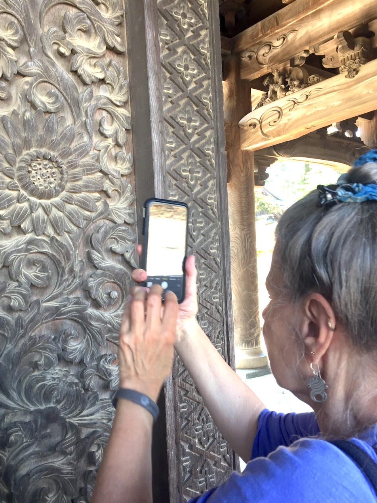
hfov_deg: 44.1
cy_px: 275
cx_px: 171
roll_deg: +3.3
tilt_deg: +1.0
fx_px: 465
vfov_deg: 56.7
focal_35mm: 32
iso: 40
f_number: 2.2
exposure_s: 1/60
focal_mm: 4.15
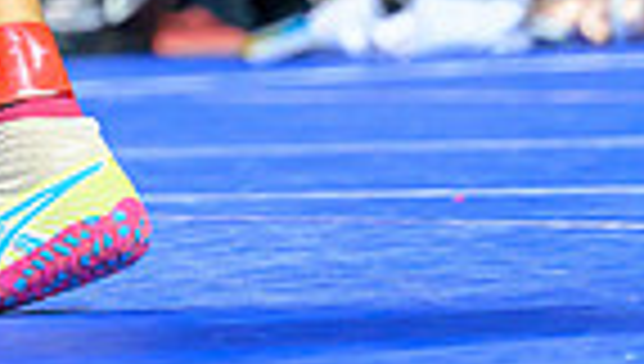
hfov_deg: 2.8
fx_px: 13137
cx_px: -425
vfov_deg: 1.6
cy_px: -477
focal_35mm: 768
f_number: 2.8
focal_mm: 155
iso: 3200
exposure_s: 1/800
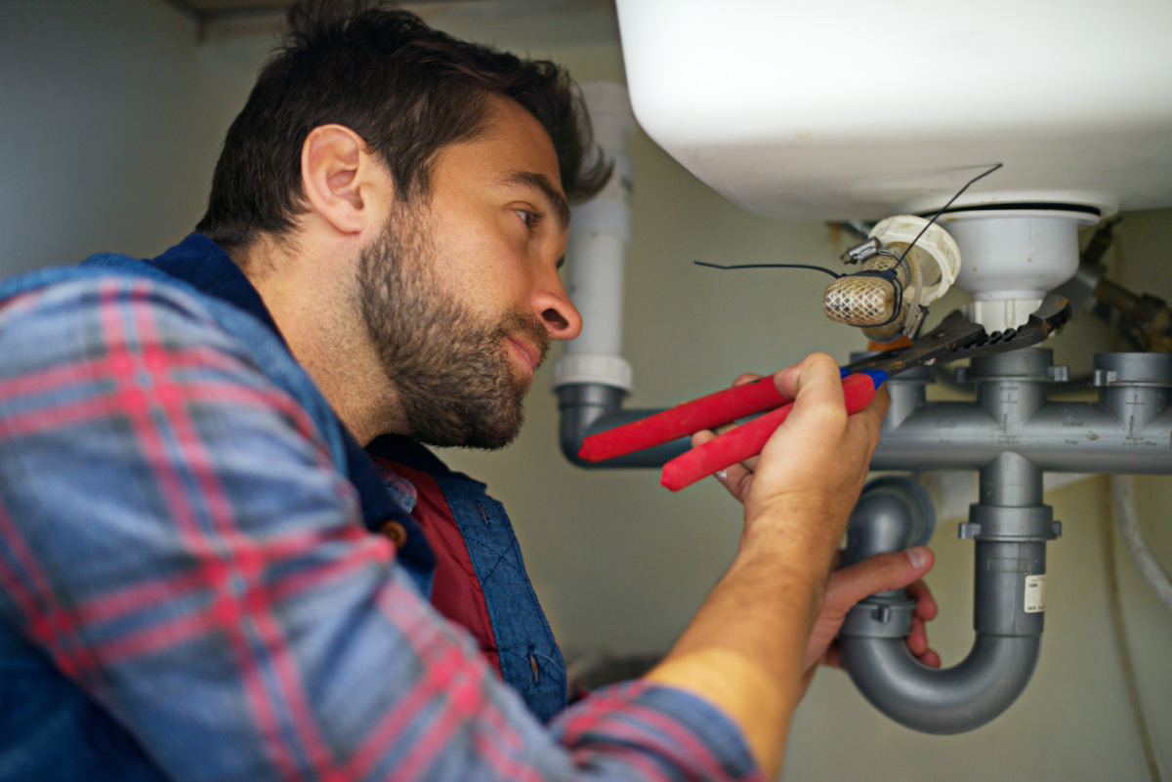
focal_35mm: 50
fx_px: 1628
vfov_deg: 27.0
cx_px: 586
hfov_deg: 39.6
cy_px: 391
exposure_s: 1/160
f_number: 2
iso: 500
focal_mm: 50
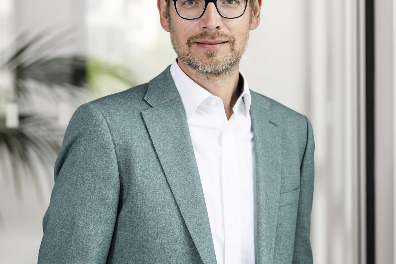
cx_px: 159
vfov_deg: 9.6
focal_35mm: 143
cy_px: 72
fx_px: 1573
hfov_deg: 14.3
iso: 320
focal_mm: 85
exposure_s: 1/160
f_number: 3.5
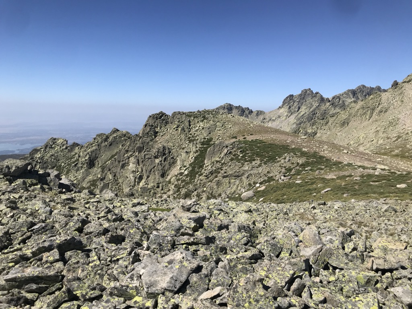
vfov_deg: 49.7
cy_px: 154
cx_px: 206
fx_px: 333
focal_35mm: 28
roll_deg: -2.8
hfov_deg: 63.4
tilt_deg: -7.4
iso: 20
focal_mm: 3.99
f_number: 1.8
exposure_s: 1/3195
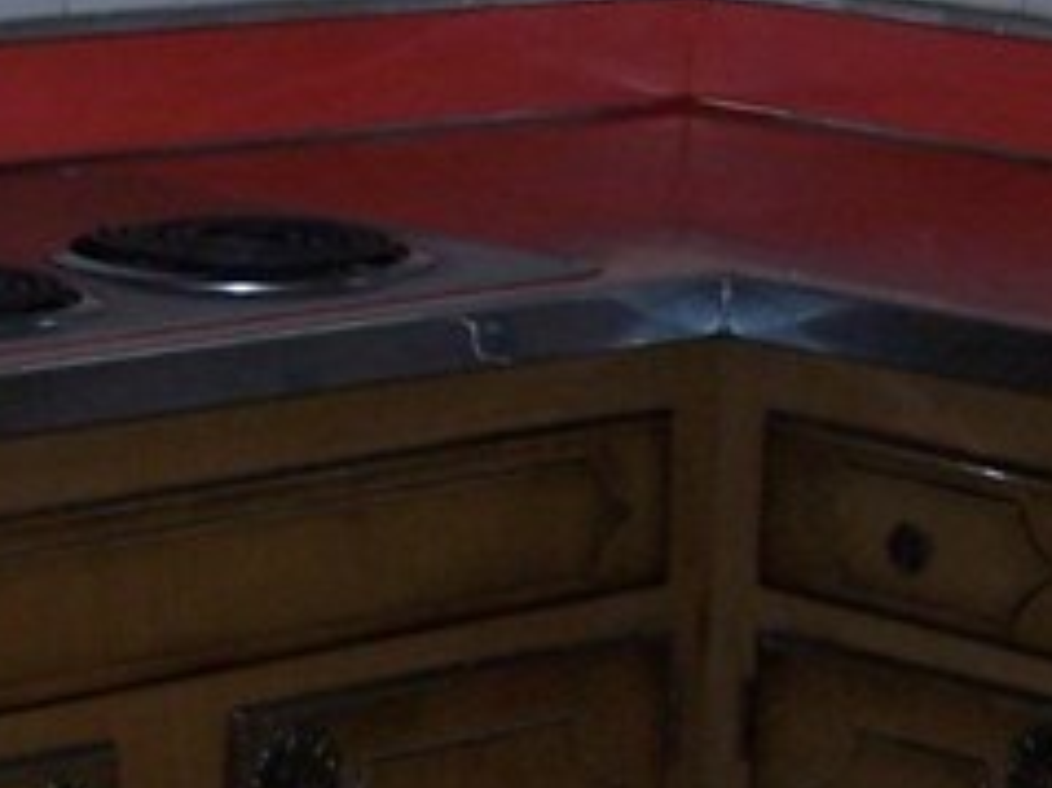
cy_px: 726
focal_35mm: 163
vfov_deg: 9.1
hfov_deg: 12.1
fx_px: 4951
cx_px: 374
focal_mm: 6.3
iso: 140
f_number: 2.8
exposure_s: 1/60
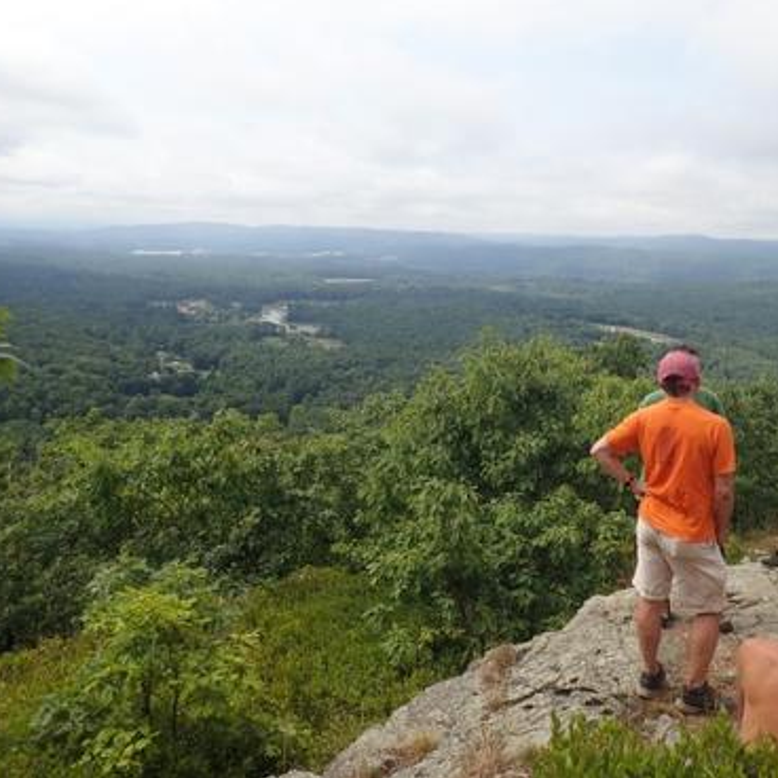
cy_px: 384
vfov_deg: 54.0
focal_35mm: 30
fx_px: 763
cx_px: 469
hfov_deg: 53.6
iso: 100
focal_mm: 4.5
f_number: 8
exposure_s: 1/160
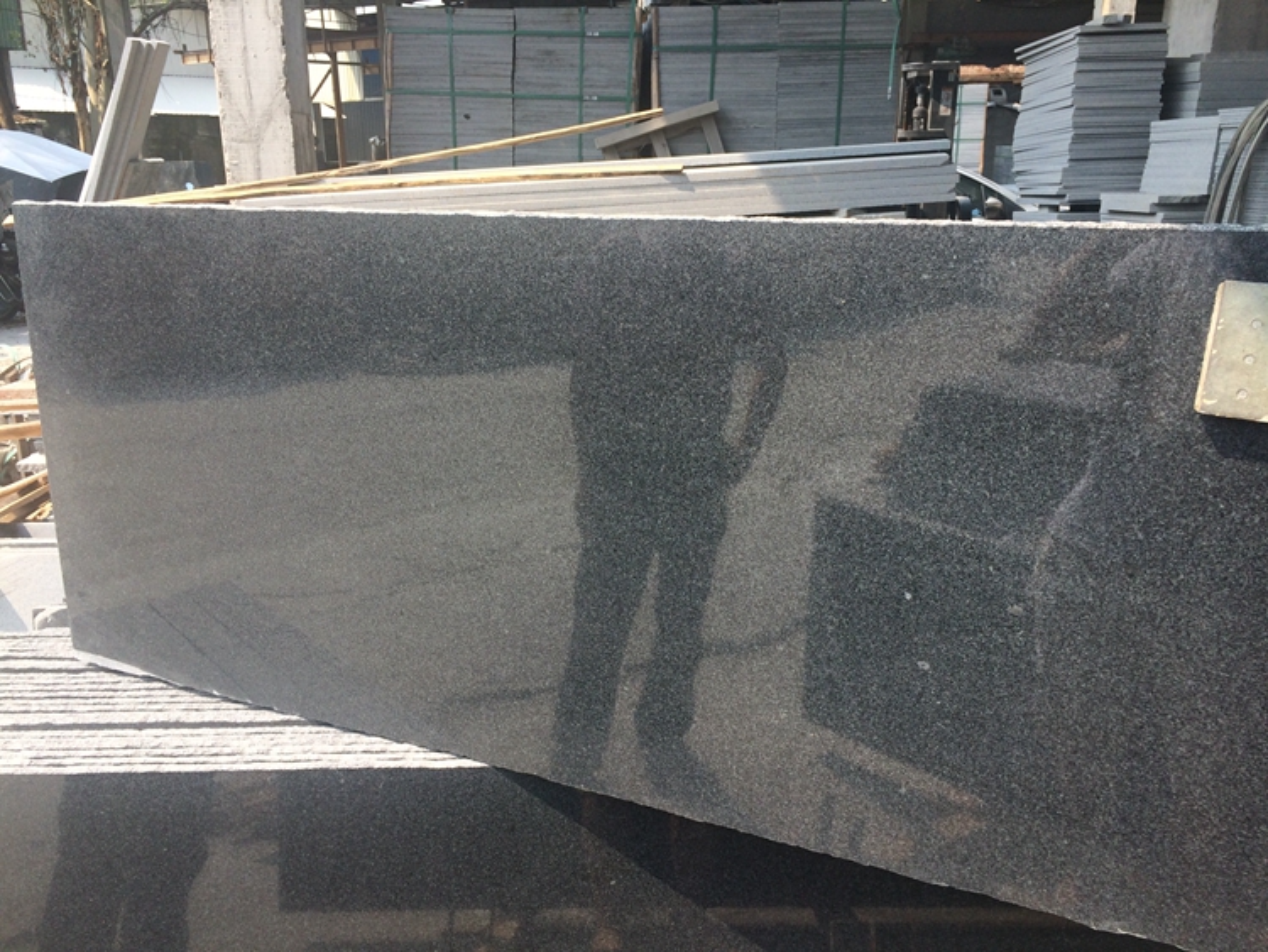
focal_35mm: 29
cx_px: 634
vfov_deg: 48.3
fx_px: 1063
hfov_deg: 61.6
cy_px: 476
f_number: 2.2
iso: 32
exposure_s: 1/774
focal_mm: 4.15
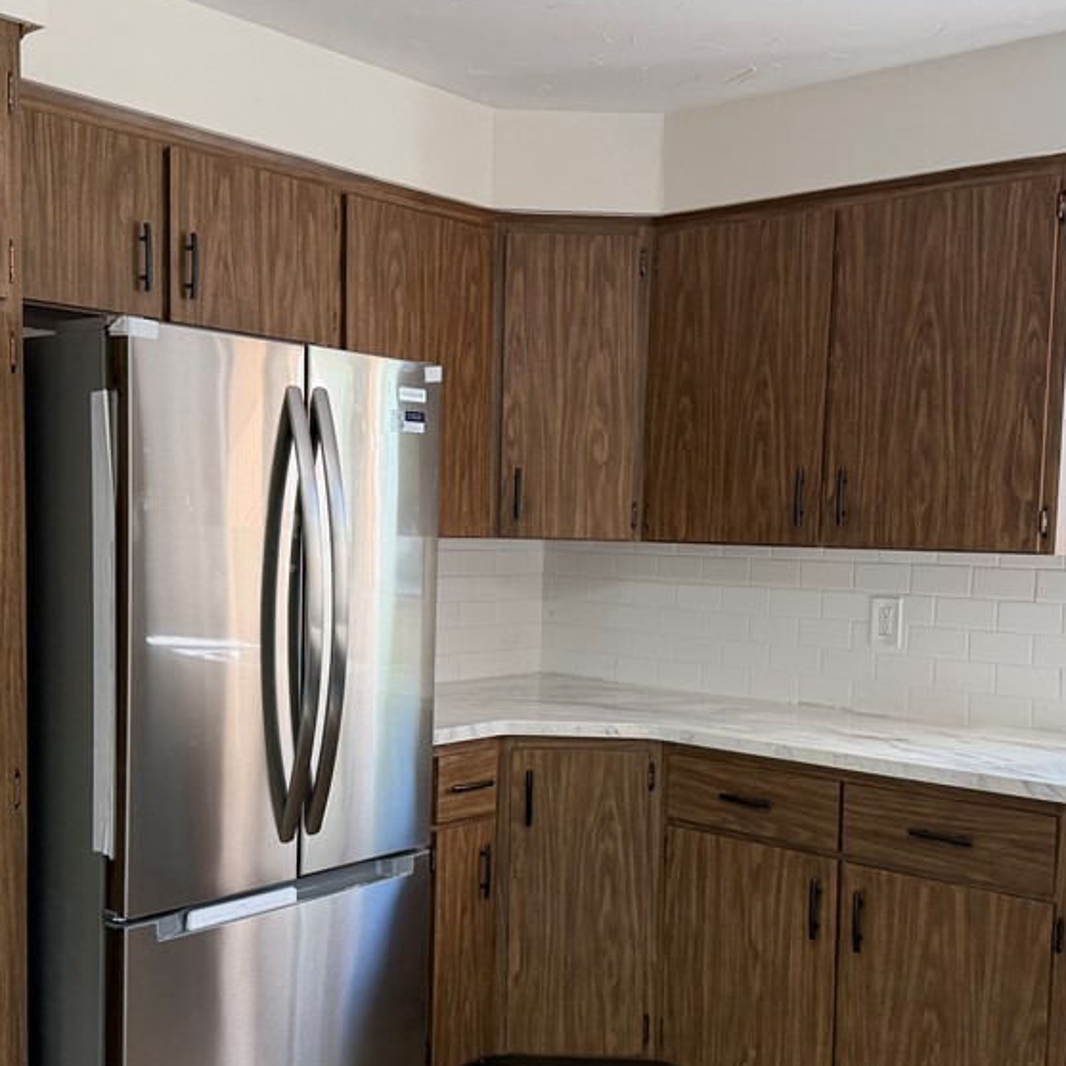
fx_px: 1359
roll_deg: -0.5
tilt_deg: -4.4
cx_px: 496
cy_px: 618
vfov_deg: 42.7
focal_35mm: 39
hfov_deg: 42.8
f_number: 1.78
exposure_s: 1/120
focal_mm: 6.76
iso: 200
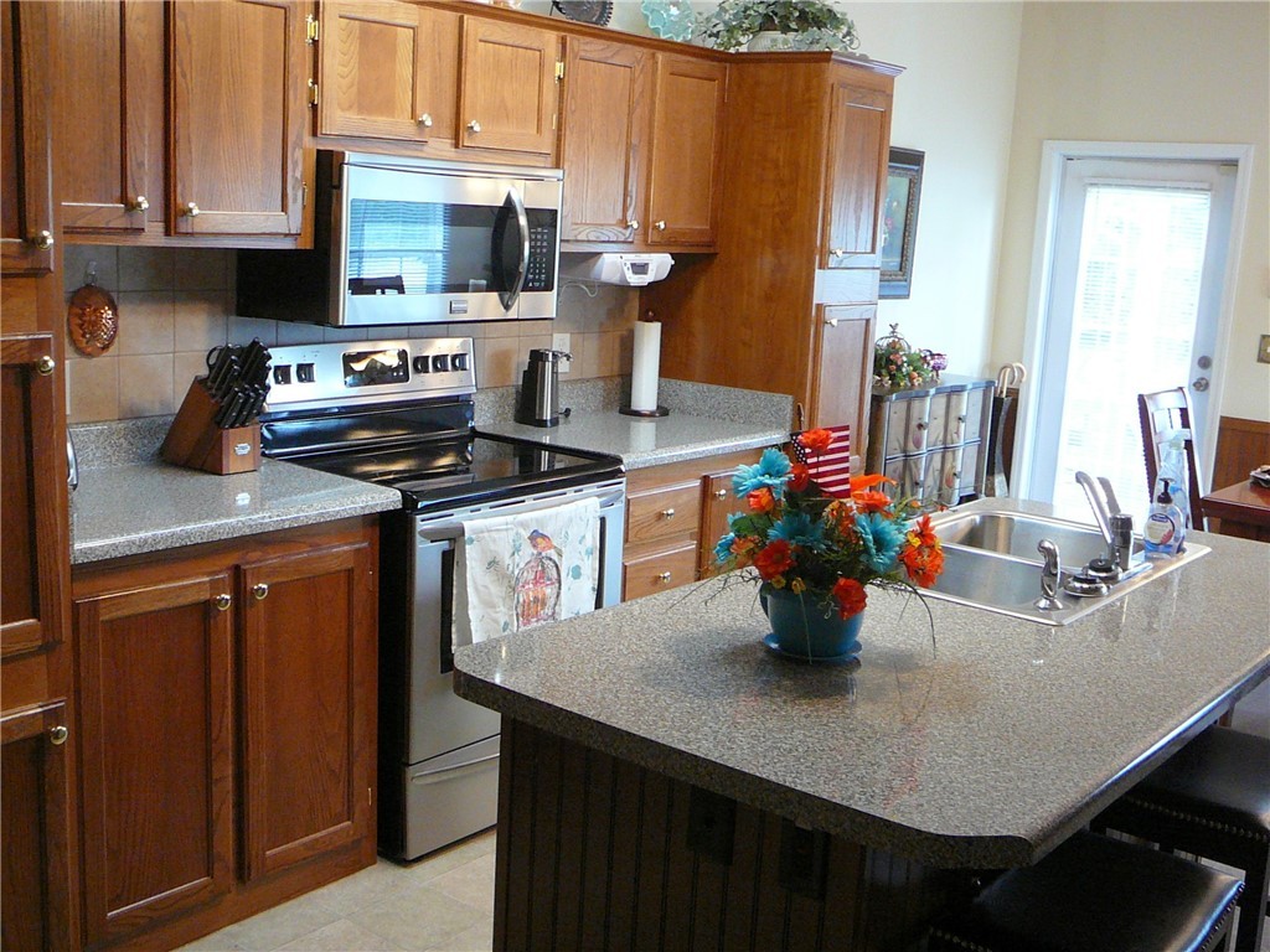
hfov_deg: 52.6
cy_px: 476
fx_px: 1284
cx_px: 635
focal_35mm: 35
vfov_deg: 40.7
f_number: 2.8
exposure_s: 1/20
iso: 200
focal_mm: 5.2
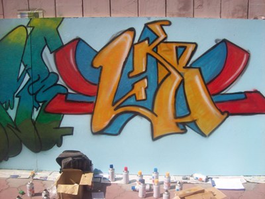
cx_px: 132
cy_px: 100
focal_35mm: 36
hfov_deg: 51.4
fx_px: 276
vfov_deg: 39.7
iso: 80
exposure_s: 1/703
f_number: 4.8
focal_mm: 6
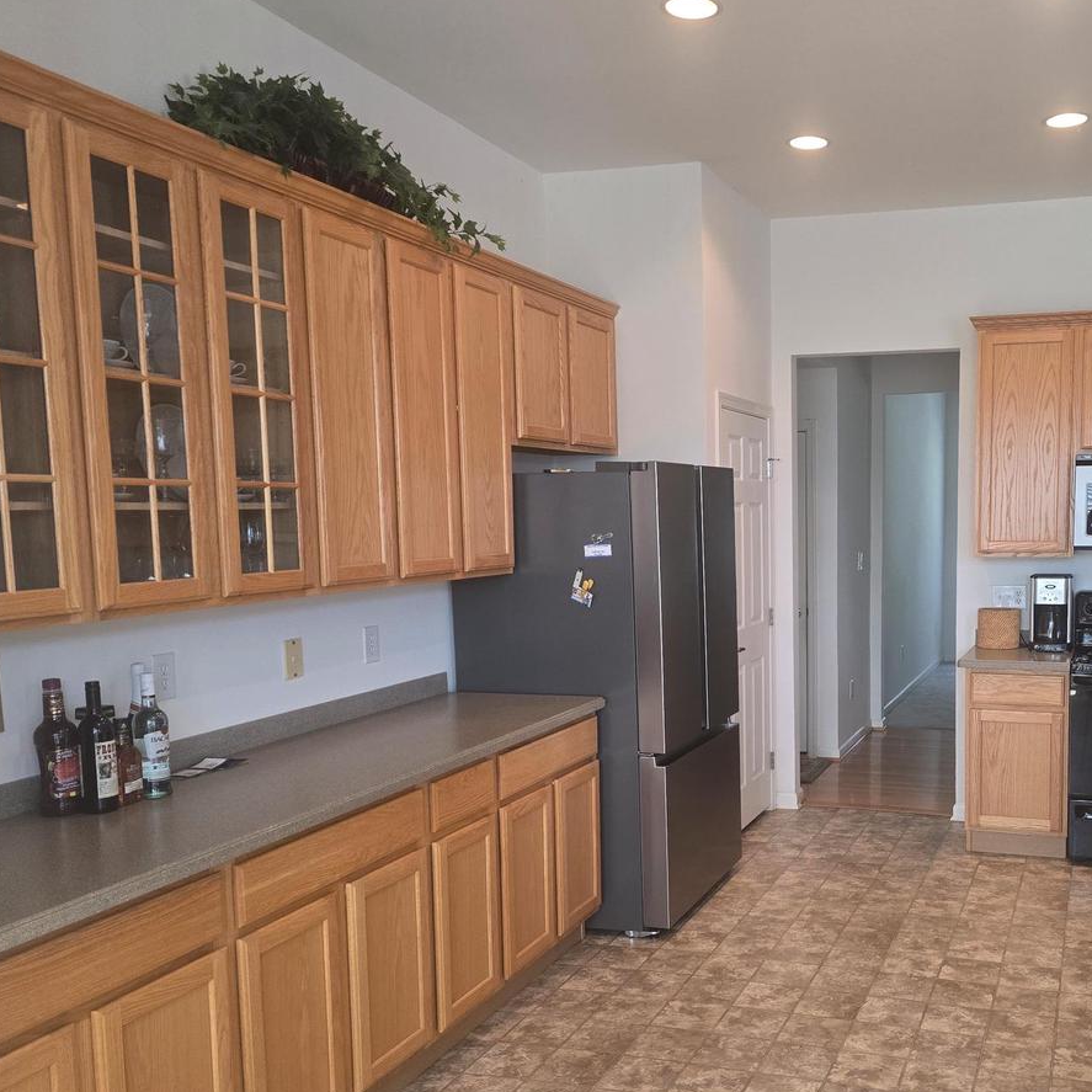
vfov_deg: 49.5
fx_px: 1178
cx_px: 800
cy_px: 650
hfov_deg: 48.1
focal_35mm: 33
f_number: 1.7
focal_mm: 6.3
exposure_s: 1/120
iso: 200
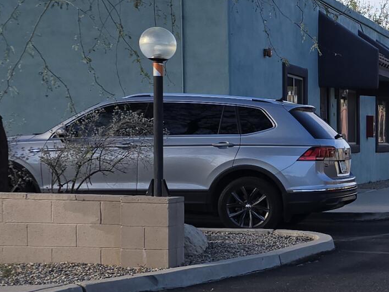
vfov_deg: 15.0
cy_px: 239
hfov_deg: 17.4
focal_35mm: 98
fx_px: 1101
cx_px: 633
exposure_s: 1/270
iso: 12
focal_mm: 6.3
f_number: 1.7
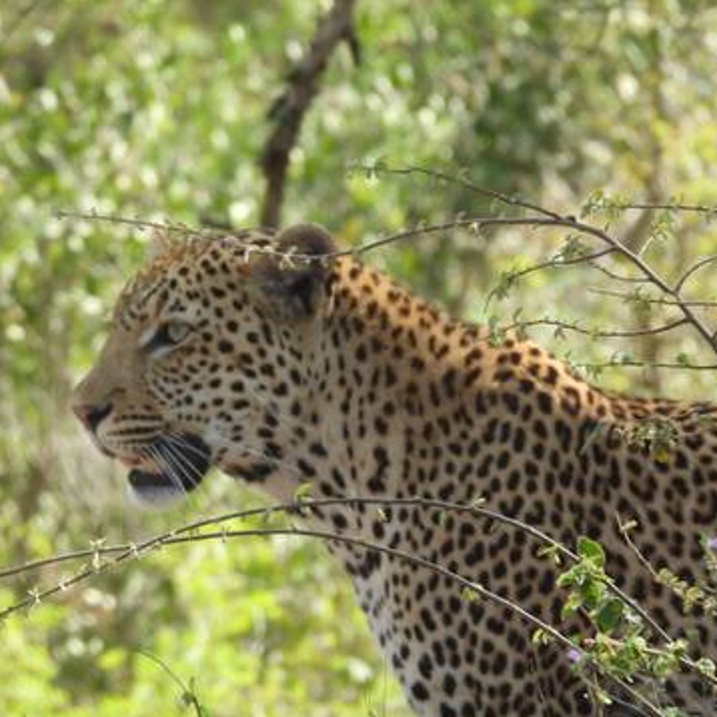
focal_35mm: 712
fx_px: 16685
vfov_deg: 2.5
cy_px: 358
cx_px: 282
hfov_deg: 2.5
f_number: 5
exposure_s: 1/250
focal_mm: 107
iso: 220
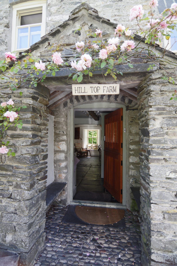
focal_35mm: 18
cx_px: 88
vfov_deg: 90.0
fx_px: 133
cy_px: 133
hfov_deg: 67.3
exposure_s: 1/30
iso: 200
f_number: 7.1
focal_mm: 12
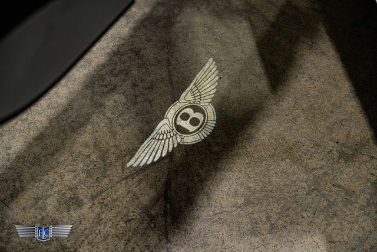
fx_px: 733
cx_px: 188
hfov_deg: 28.8
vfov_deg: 19.5
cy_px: 126
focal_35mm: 70
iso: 1250
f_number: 4
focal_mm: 70
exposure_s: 1/125
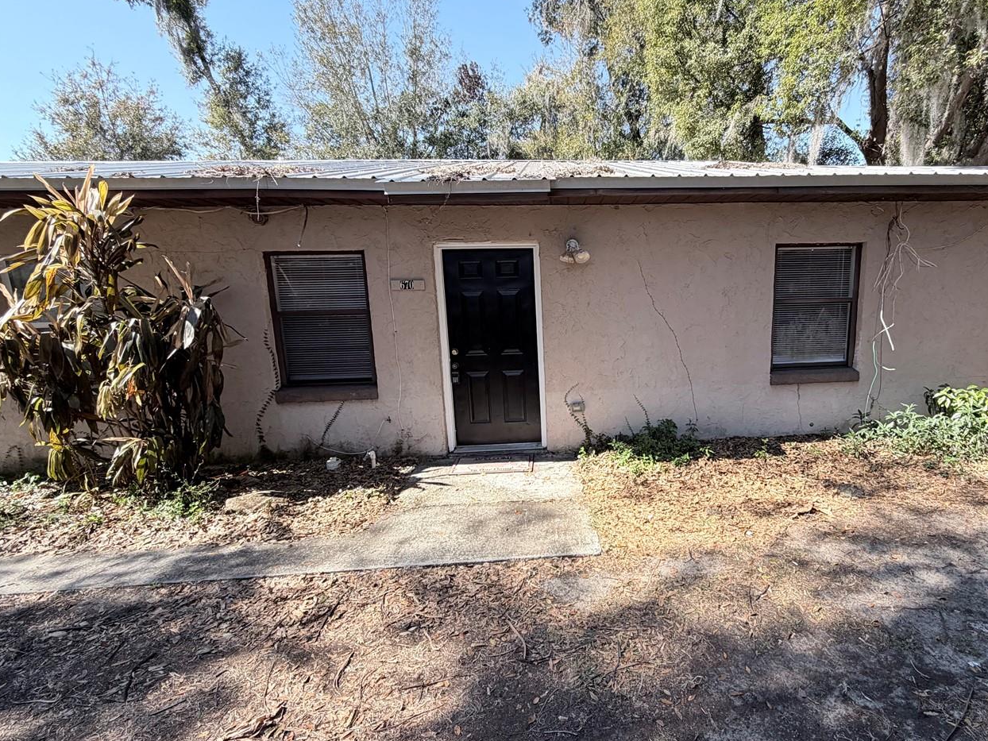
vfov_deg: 71.6
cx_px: 592
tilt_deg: -10.3
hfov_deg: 86.7
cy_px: 381
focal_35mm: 18
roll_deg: +2.3
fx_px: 514
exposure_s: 1/502
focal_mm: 2.22
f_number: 2.2
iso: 50
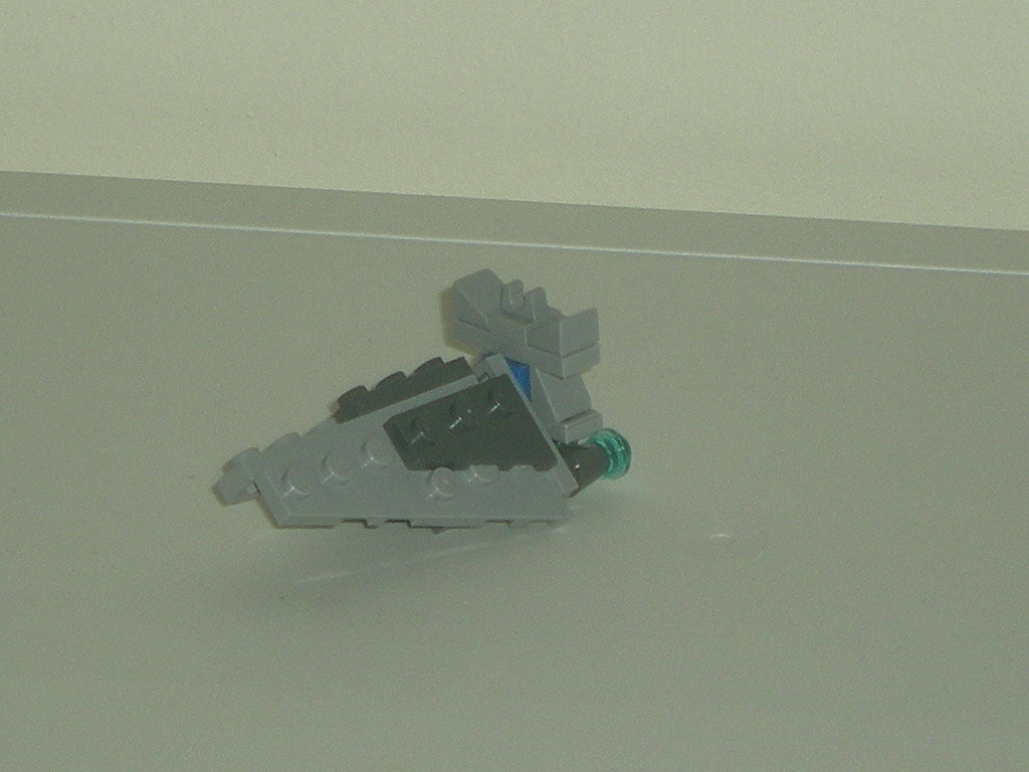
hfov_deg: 26.3
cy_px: 386
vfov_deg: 19.9
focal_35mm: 74
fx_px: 2200
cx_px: 514
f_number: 4.6
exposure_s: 1/120
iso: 50
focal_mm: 12.3
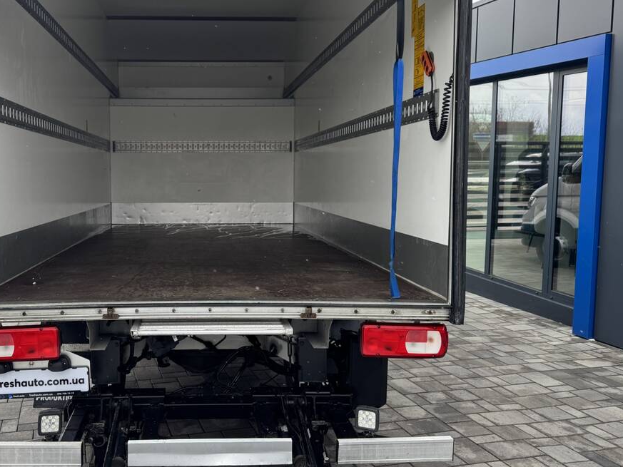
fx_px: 594
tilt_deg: -5.6
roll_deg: +0.2
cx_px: 215
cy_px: 206
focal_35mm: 33
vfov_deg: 42.9
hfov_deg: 54.4
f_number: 1.78
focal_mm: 6.76
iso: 80
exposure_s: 1/362
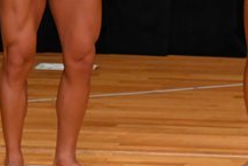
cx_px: -114
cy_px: -35
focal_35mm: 910
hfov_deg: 2.3
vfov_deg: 1.5
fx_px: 6273
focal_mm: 170
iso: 3200
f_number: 5.6
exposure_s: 1/400
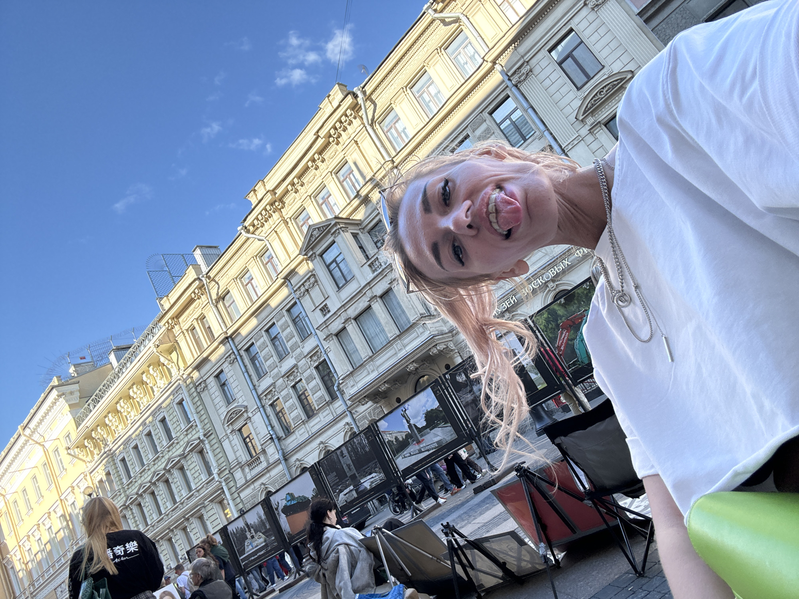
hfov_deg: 73.9
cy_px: 300
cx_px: 400
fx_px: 531
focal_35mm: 23
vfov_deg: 58.9
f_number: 1.9
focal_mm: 2.69
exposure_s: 1/165
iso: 25
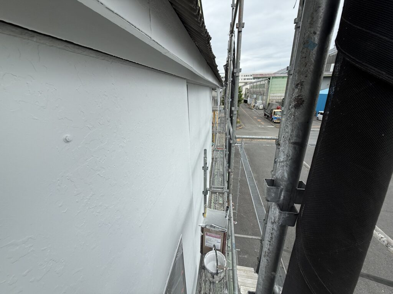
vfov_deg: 85.7
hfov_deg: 102.1
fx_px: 159
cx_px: 196
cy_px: 147
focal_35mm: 14
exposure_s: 1/664
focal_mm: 2.22
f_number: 2.2
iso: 50
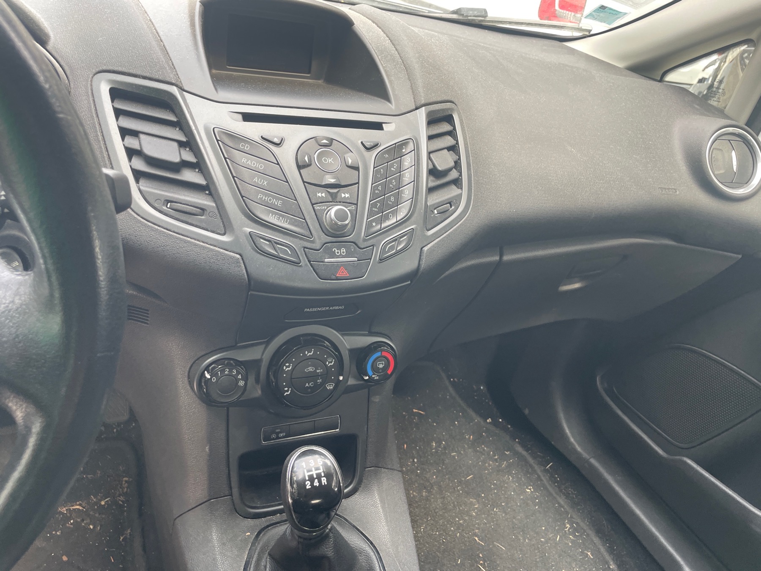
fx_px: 572
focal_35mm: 26
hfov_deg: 67.3
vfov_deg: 53.1
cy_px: 286
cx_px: 380
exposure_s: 1/121
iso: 80
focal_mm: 4.2
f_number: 1.6
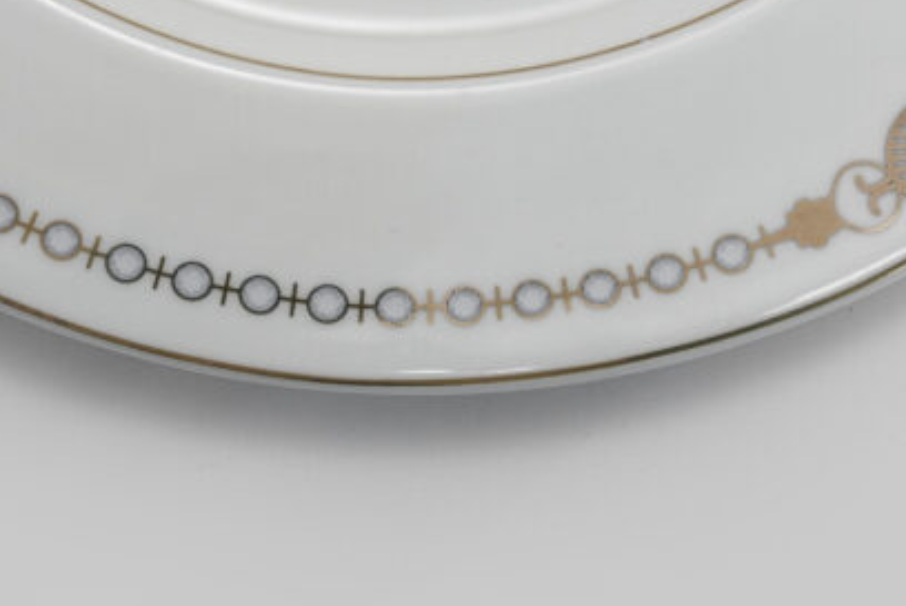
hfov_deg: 17.0
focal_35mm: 120
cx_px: 386
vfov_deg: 11.4
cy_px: 113
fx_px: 3023
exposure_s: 1/100
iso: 3200
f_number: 13
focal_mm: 70
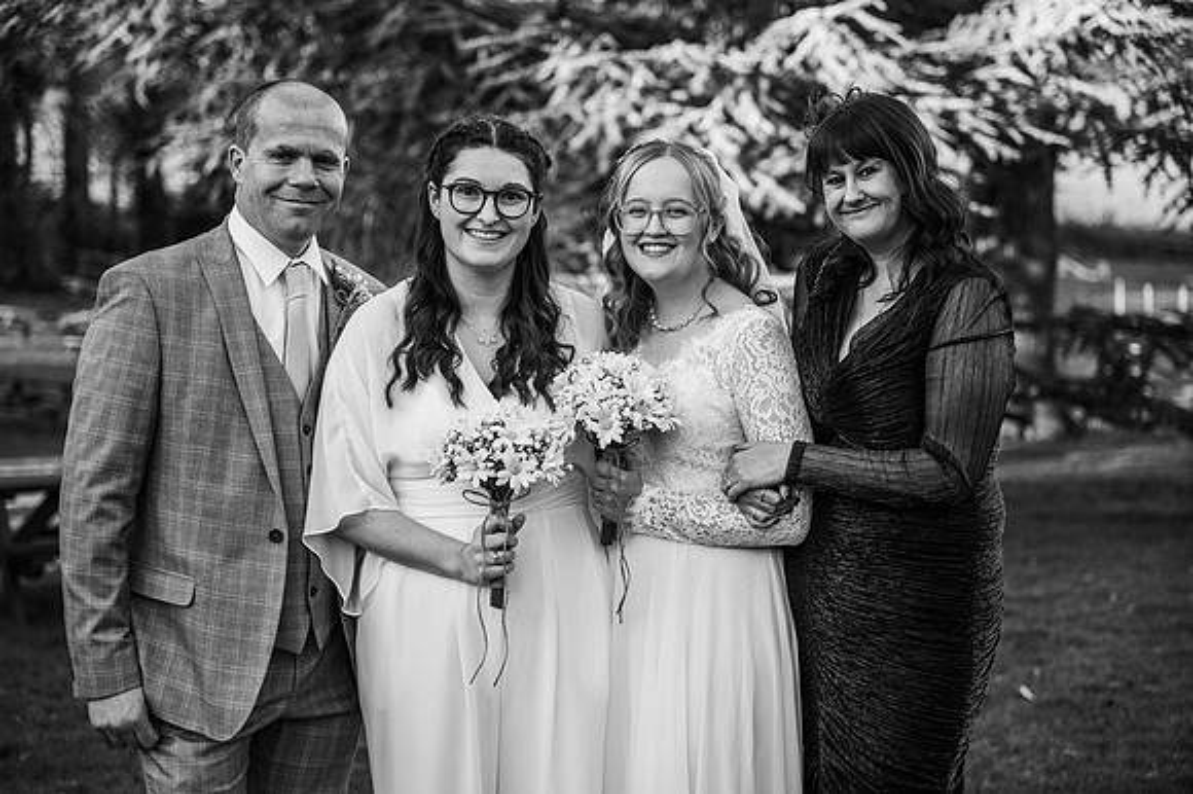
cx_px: 596
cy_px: 397
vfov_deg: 19.4
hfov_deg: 28.9
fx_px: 2318
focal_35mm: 70
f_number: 2.8
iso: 100
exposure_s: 1/500
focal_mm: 70
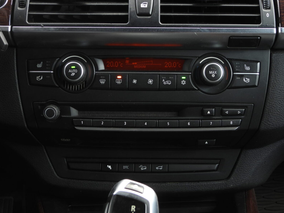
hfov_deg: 27.4
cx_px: 143
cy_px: 107
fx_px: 583
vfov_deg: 20.7
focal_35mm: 71
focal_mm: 12.6
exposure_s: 1/30
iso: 100
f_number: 3.5
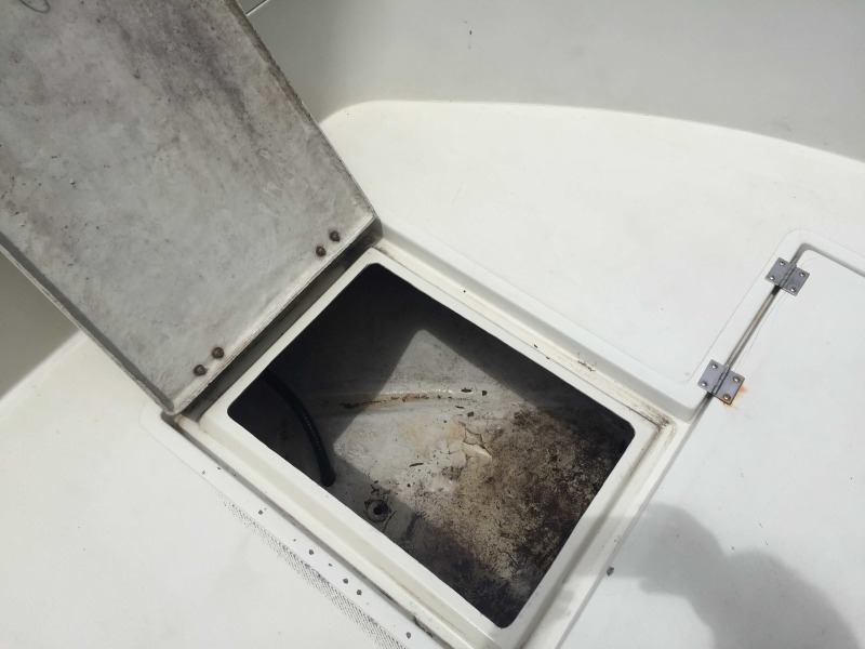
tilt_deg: -59.1
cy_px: 324
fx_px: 725
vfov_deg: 48.2
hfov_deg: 61.7
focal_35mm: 29
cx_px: 432
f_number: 2.2
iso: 32
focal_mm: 4.15
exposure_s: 1/4405
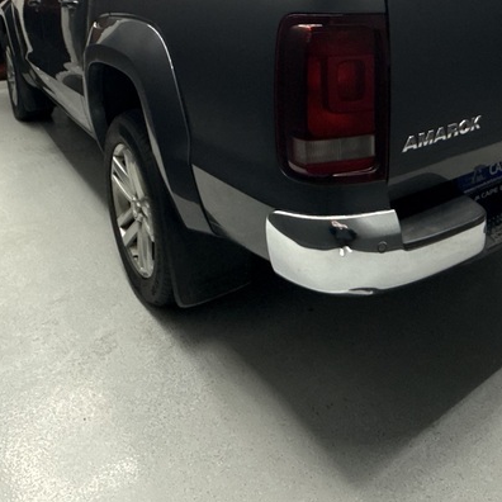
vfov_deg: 47.5
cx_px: 369
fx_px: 525
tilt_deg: -12.0
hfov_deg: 49.3
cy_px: 81
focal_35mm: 32
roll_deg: -0.7
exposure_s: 1/100
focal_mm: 2.22
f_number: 2.2
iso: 320
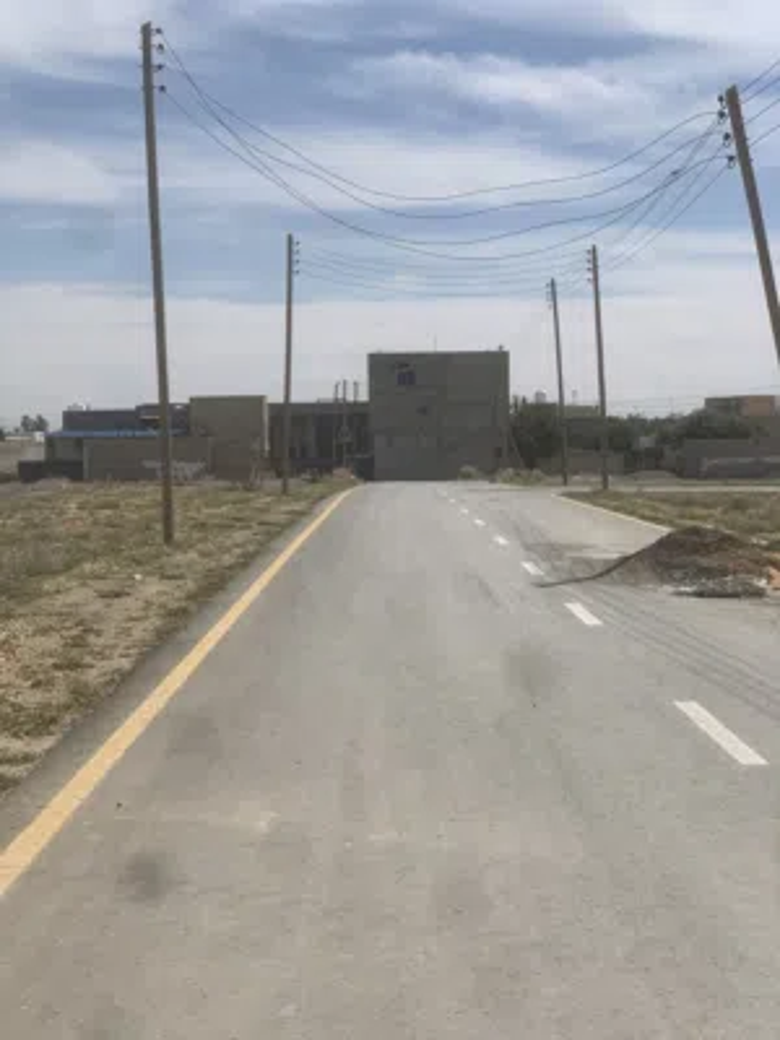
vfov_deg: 36.8
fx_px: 1562
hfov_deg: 28.0
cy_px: 520
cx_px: 390
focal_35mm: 52
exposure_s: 1/2817
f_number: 2.4
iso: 16
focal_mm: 6
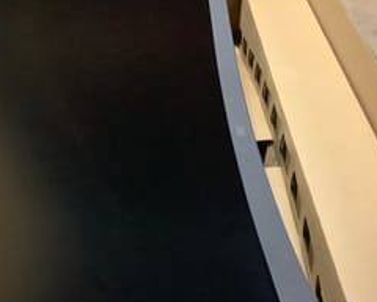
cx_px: 61
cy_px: 180
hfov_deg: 29.2
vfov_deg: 24.2
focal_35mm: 63
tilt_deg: -33.1
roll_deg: +8.9
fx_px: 703
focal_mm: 3.3
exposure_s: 1/25
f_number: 2.4
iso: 400
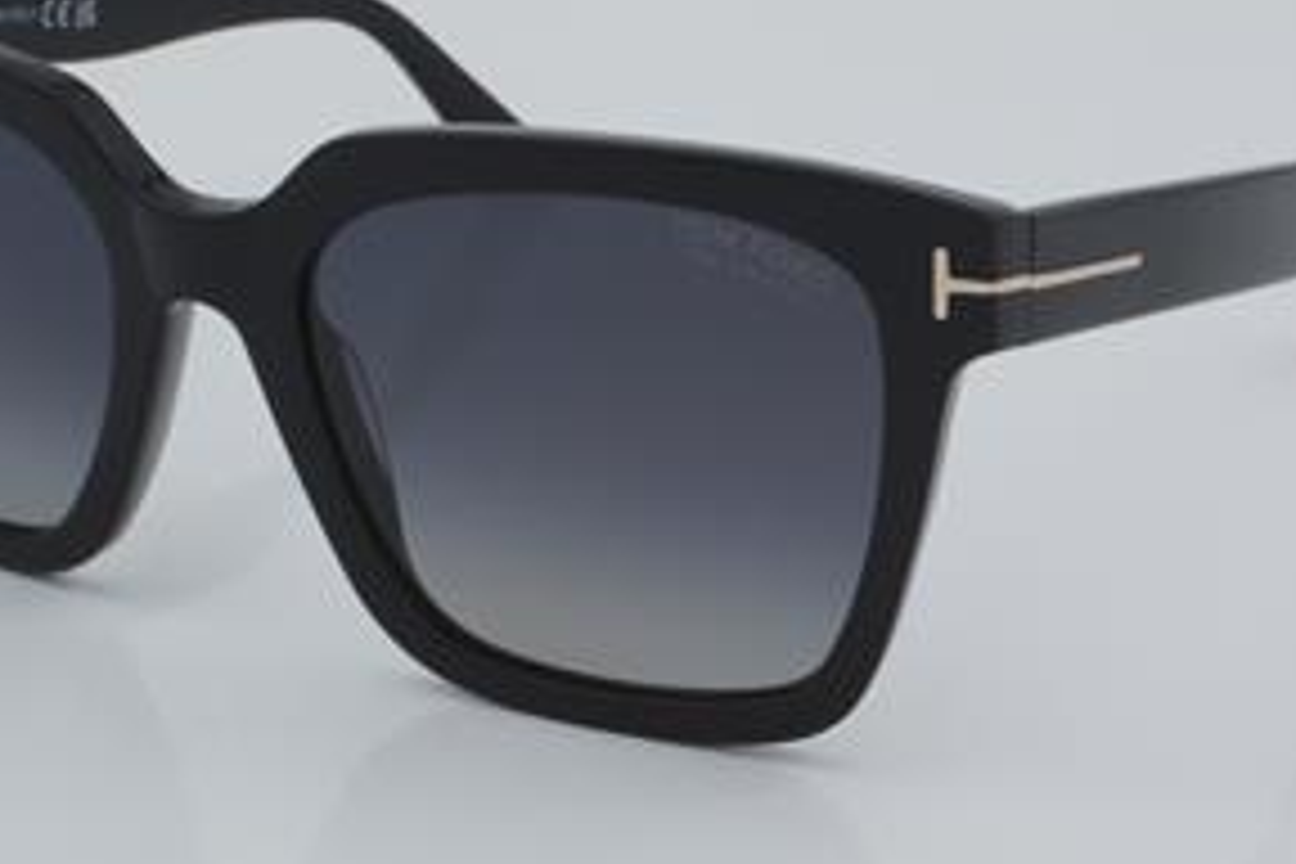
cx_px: 536
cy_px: 342
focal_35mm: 104
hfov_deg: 19.6
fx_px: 3744
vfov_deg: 13.2
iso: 100
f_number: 32
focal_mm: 50
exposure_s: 1/4
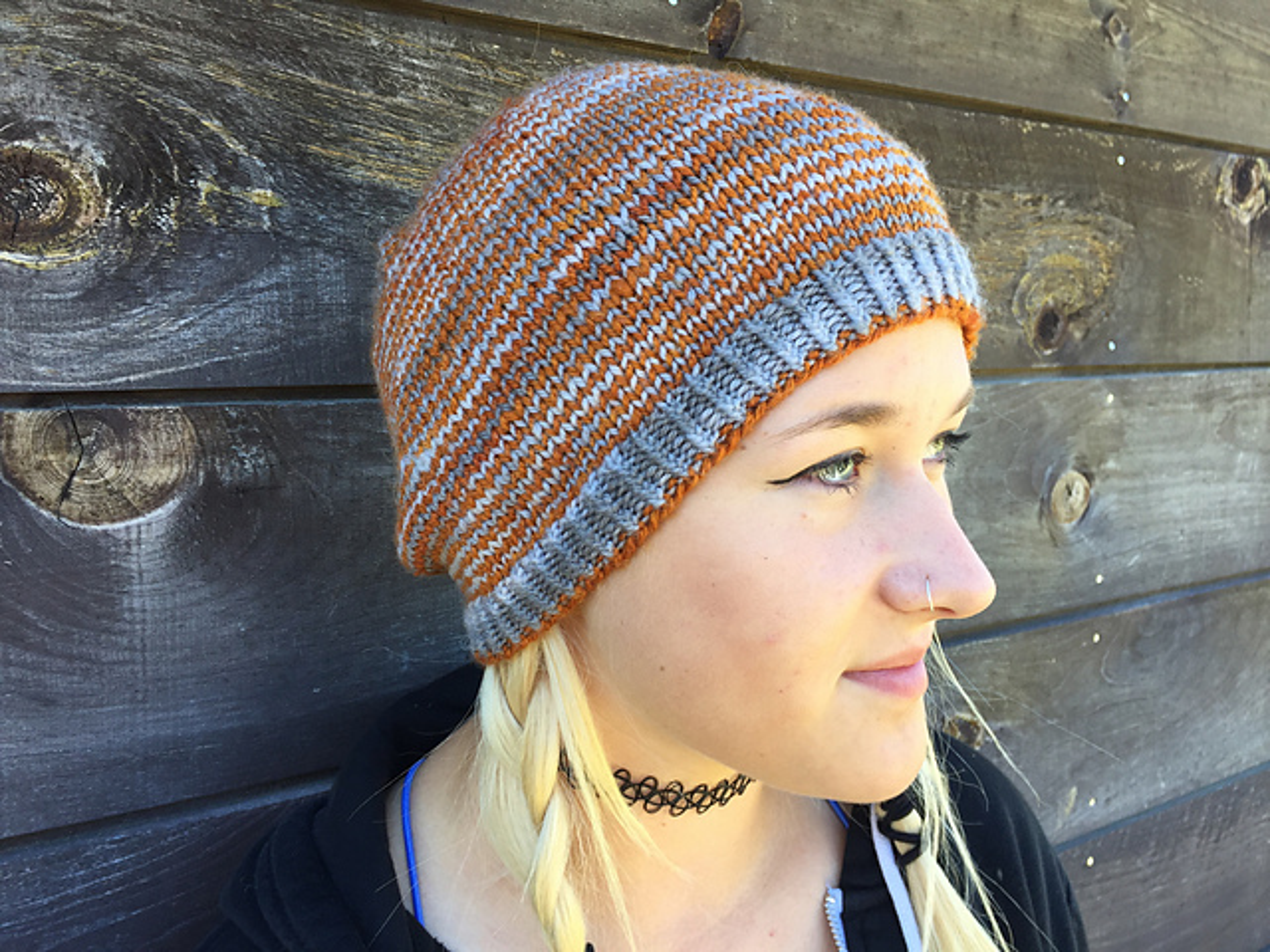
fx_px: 1064
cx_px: 635
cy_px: 476
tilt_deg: -6.9
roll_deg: +0.5
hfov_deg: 61.7
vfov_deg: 48.2
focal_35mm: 29
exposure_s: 1/120
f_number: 2.2
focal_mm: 4.15
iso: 32
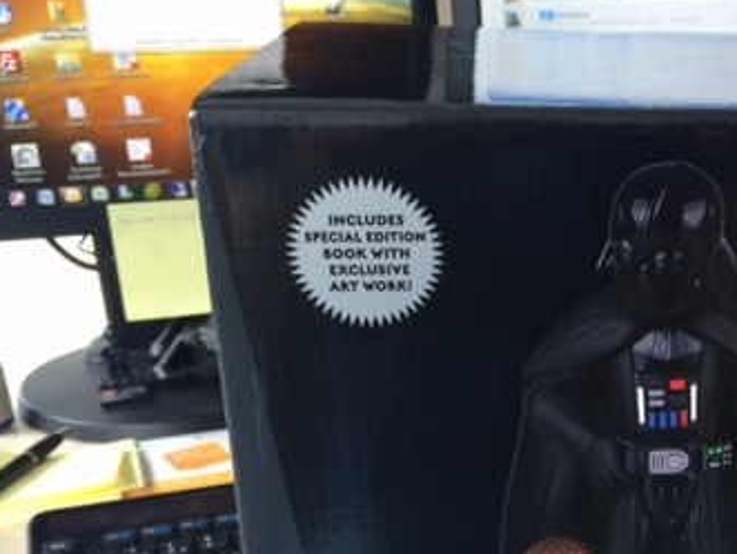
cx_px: 652
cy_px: 469
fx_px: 1194
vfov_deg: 25.5
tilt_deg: -23.4
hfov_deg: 32.7
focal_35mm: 56
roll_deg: +0.0
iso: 64
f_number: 2.2
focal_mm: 4.15
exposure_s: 1/30
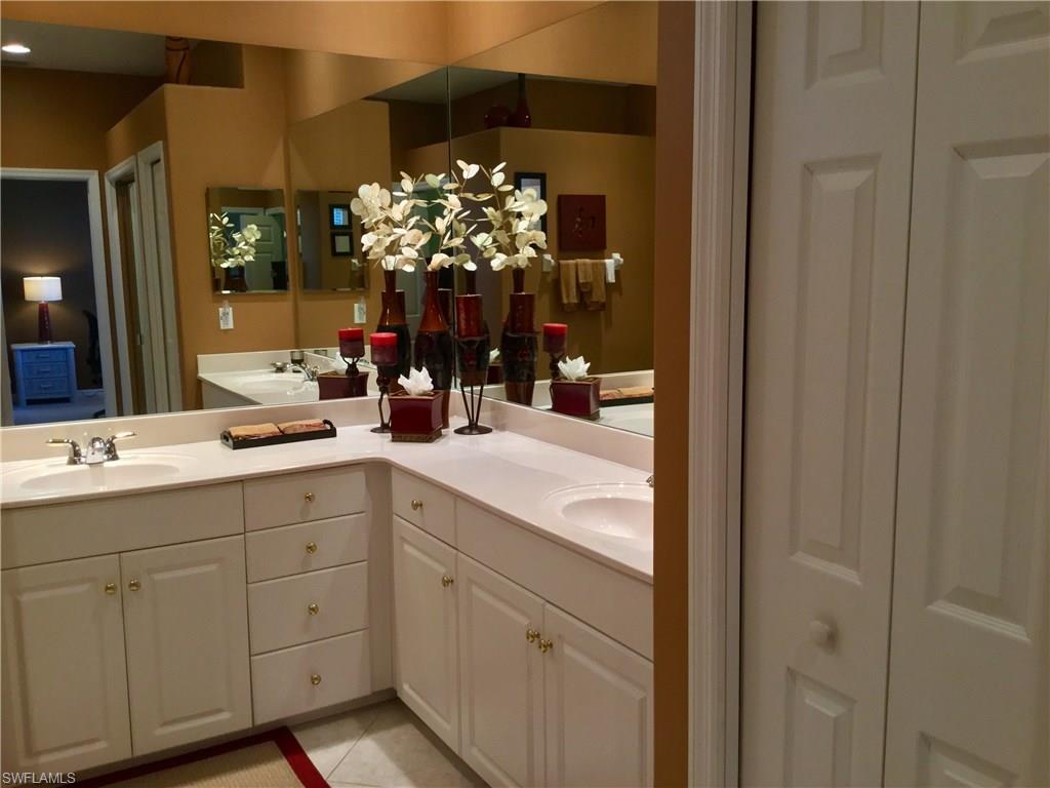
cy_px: 394
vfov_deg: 45.4
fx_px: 940
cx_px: 525
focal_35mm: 31
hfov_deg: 58.4
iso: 100
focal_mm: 3.3
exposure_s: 1/30
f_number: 2.4
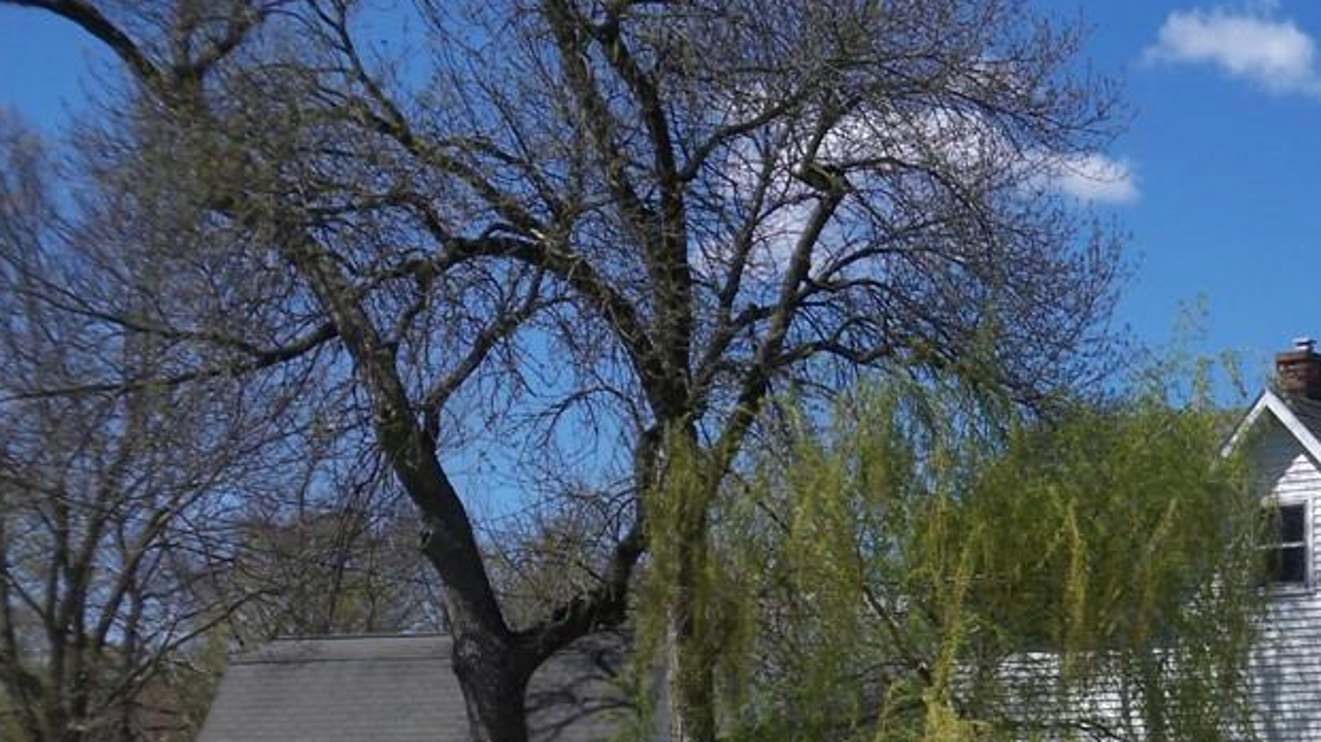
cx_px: 1061
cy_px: 738
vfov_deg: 13.5
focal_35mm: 88
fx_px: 3082
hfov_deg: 23.8
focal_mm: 8
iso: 50
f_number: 4
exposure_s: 1/640
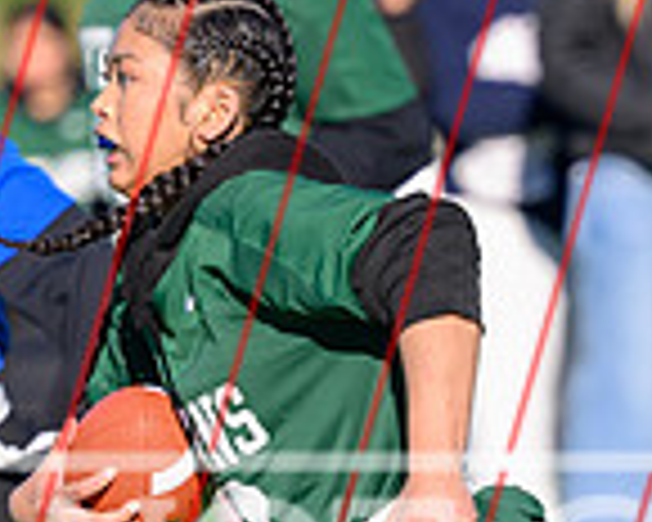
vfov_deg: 2.0
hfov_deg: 2.5
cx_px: 413
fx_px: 15071
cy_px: 677
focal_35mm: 781
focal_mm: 160
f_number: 3.2
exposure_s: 1/800
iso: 64
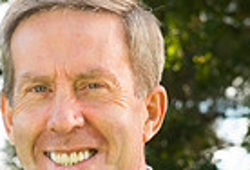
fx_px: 2447
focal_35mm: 350
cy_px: 288
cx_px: 41
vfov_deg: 4.0
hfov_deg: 5.8
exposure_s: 1/200
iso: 500
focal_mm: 70
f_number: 6.3
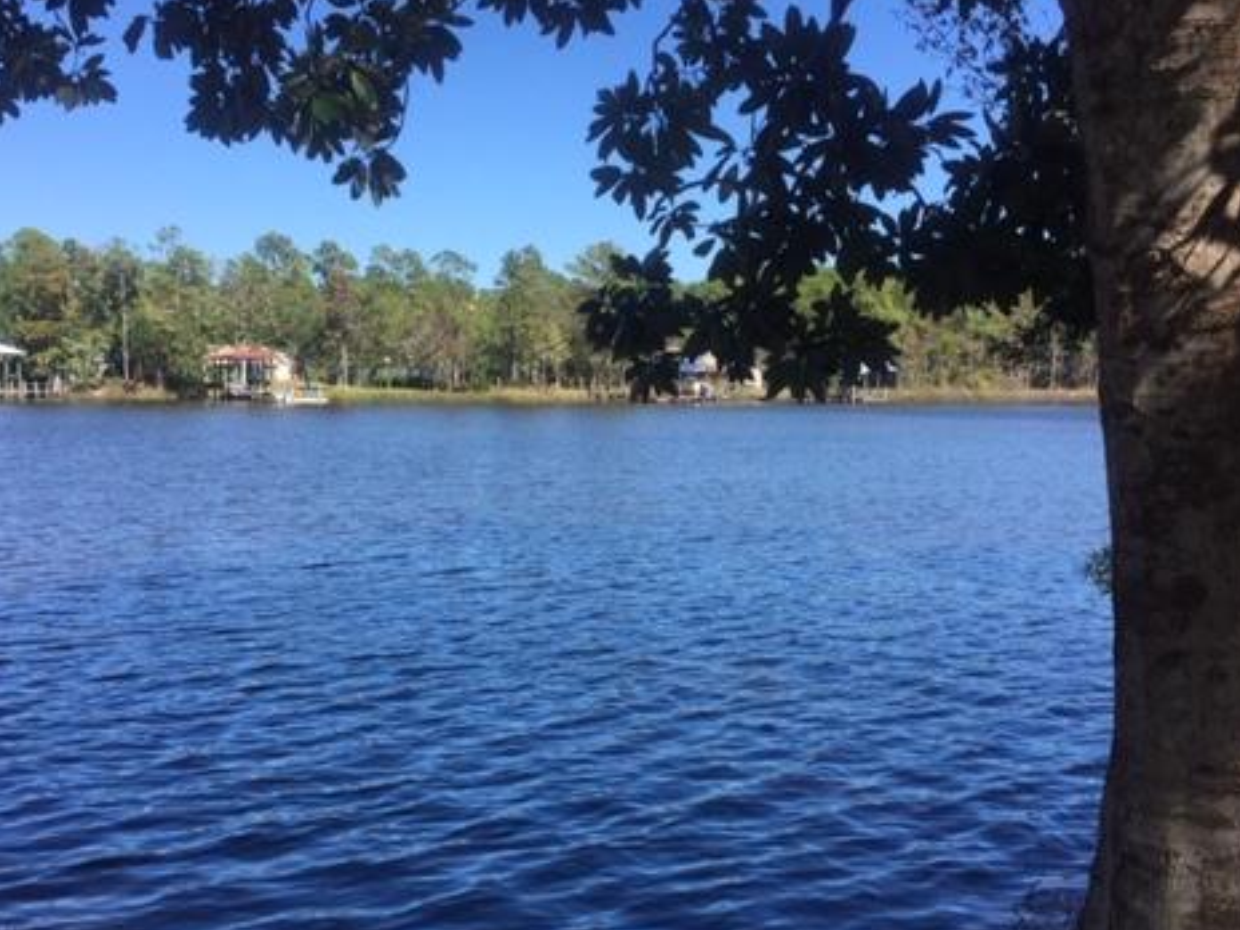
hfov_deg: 46.8
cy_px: 569
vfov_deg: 35.8
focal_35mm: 40
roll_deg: -1.5
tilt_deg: -7.5
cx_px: 593
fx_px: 1433
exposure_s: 1/1276
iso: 32
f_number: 2.2
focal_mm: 4.15
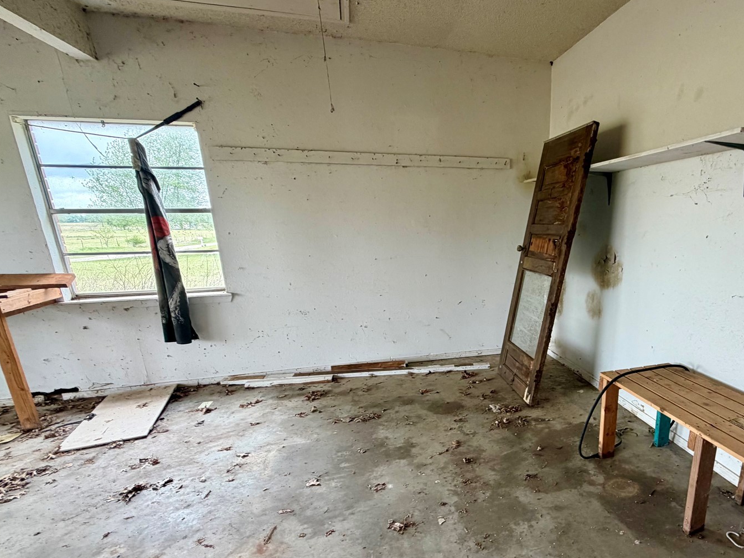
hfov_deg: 79.0
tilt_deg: -15.6
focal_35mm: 20
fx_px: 430
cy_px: 344
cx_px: 497
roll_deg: -0.8
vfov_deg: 65.1
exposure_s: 1/121
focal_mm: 2.22
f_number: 2.2
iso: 125
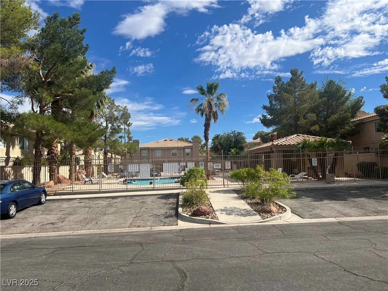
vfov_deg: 53.1
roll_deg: +1.7
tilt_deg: +2.5
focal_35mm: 26
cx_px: 194
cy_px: 146
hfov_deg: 67.3
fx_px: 291
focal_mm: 5.7
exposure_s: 1/5319
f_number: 1.5
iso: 50
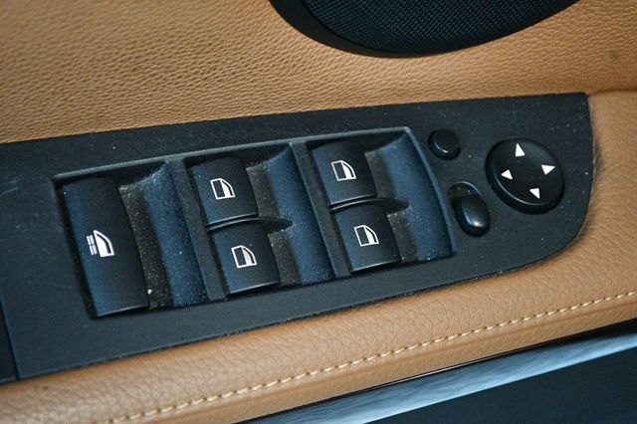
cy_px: 212
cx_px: 318
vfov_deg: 16.6
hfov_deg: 24.8
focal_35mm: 82
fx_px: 1450
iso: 9000
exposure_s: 1/60
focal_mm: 55
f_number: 5.6
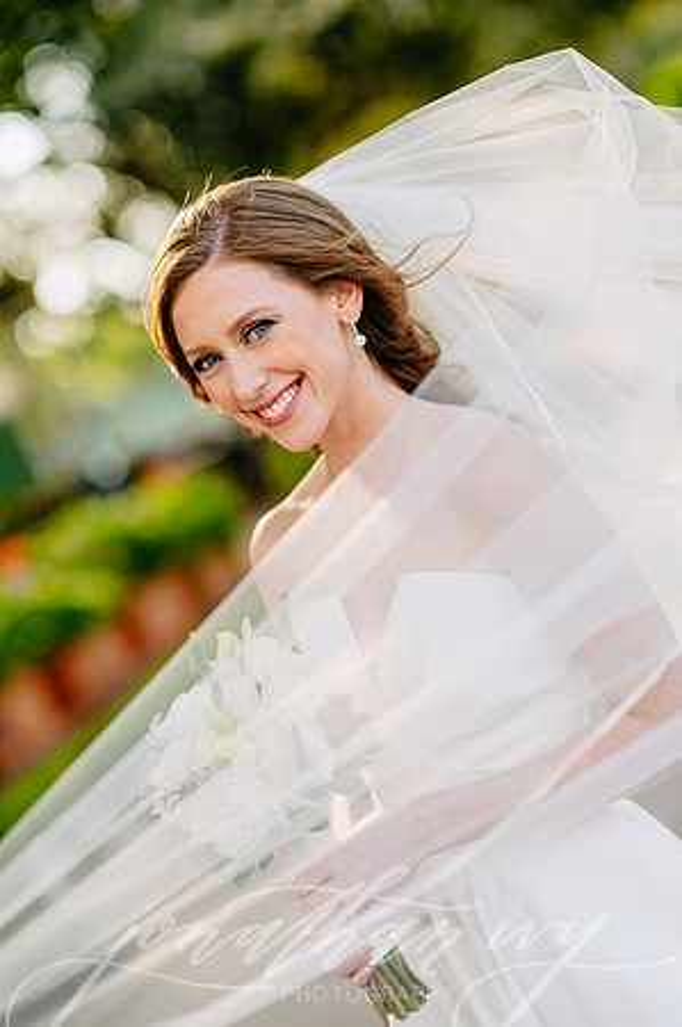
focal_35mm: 85
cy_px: 514
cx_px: 341
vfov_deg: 23.9
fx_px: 2421
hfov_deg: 16.0
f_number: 2
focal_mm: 85
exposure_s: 1/640
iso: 100
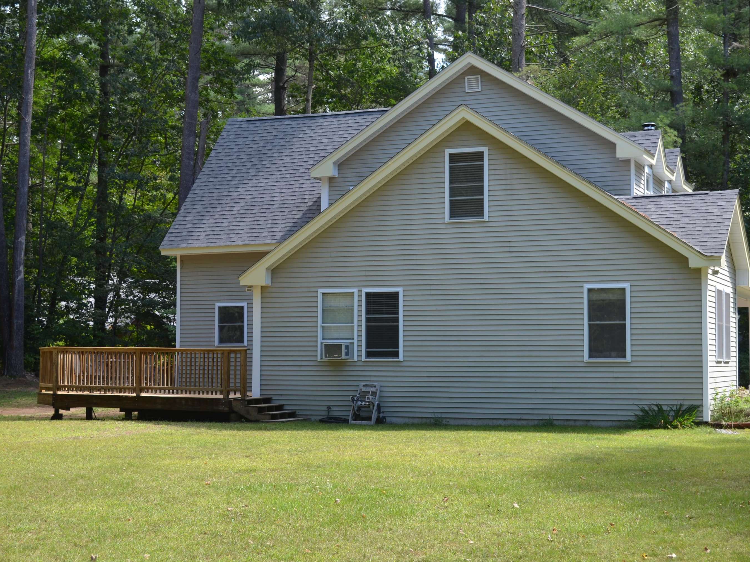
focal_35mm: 58
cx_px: 396
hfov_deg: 33.5
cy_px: 279
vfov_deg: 25.4
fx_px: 1247
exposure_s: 1/160
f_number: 6.3
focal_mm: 35
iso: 200
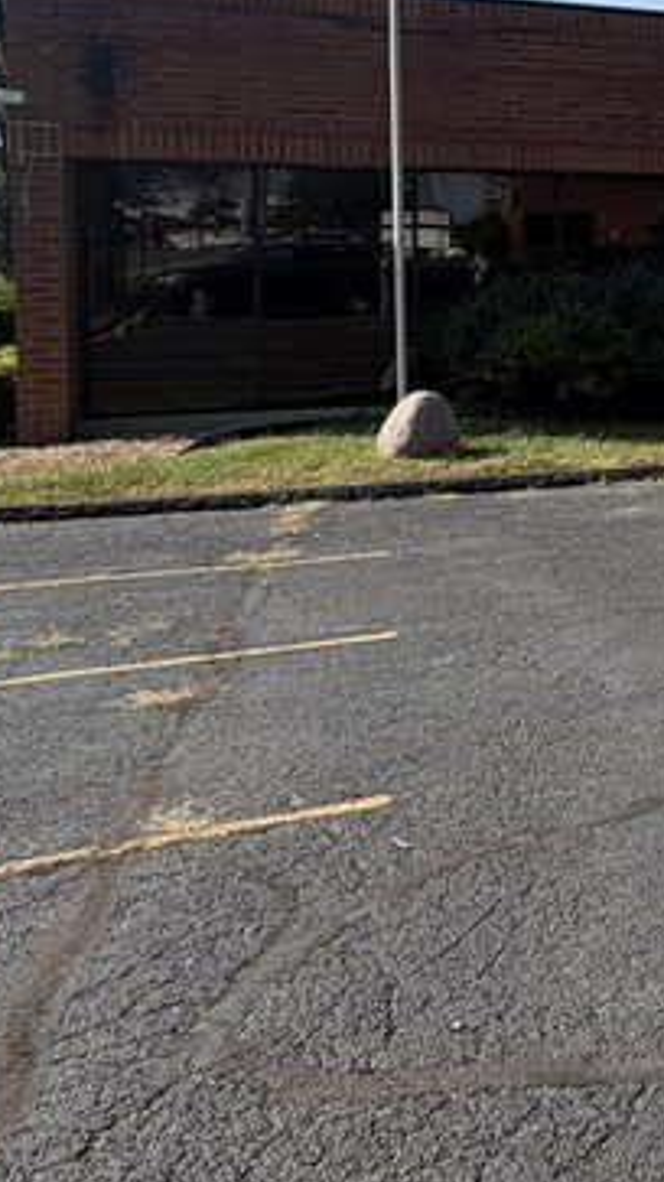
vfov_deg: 45.5
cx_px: 1152
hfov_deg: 20.6
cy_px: 277
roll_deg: +0.5
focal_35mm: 43
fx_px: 1347
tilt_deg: -1.3
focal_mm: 2.22
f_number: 2.2
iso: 25
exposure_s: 1/770
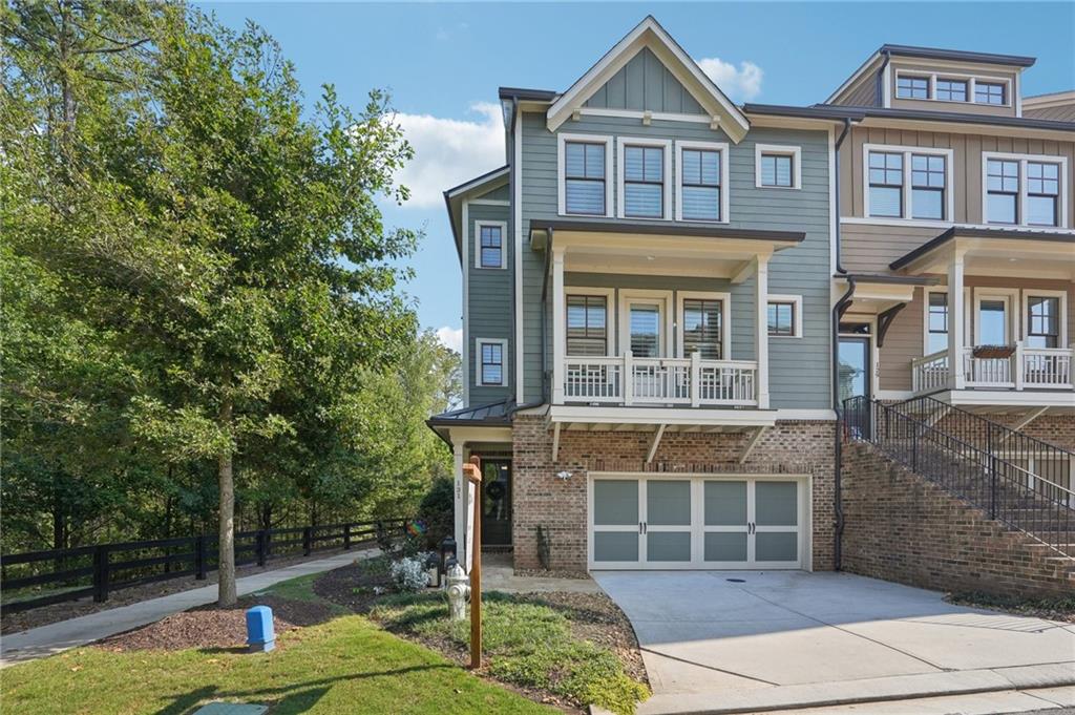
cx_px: 538
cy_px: 358
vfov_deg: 81.1
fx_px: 418
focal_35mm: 14
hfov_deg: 104.3
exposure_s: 1/500
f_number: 8
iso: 320
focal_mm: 14
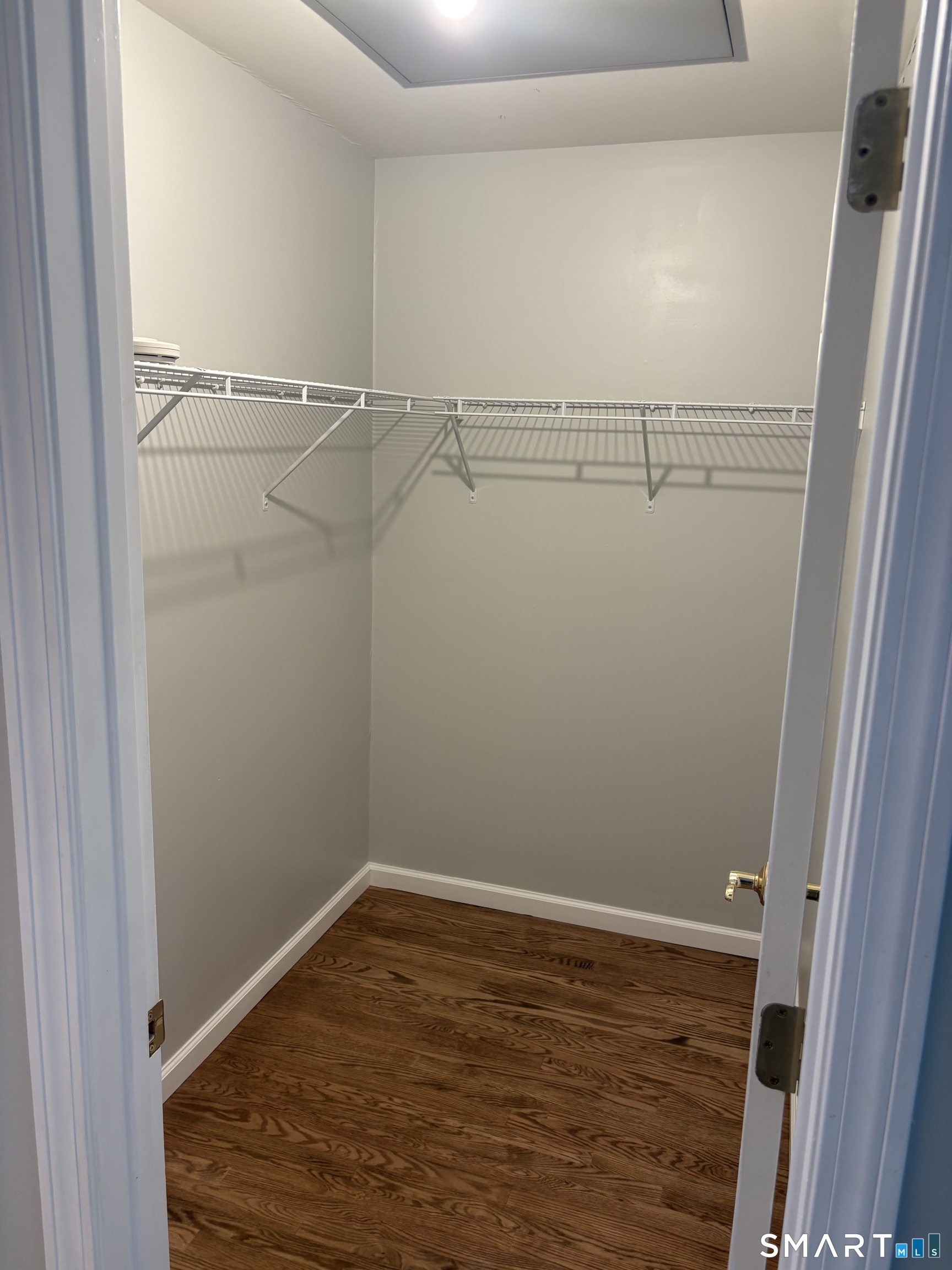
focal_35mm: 26
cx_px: 476
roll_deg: -0.8
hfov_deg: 53.1
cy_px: 635
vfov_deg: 67.3
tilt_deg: -10.3
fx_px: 953
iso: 80
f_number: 1.6
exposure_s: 1/60
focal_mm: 5.96
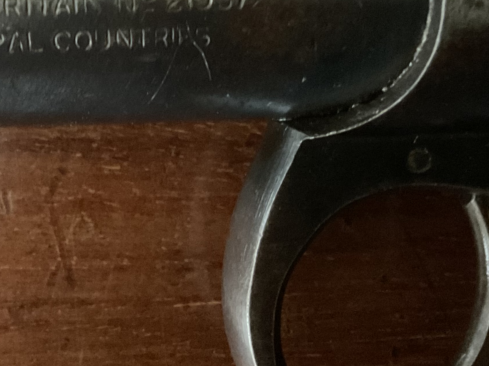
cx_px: 85
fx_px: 975
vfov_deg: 20.6
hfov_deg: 27.5
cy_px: -5
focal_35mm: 69
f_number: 1.8
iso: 500
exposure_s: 1/17
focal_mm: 3
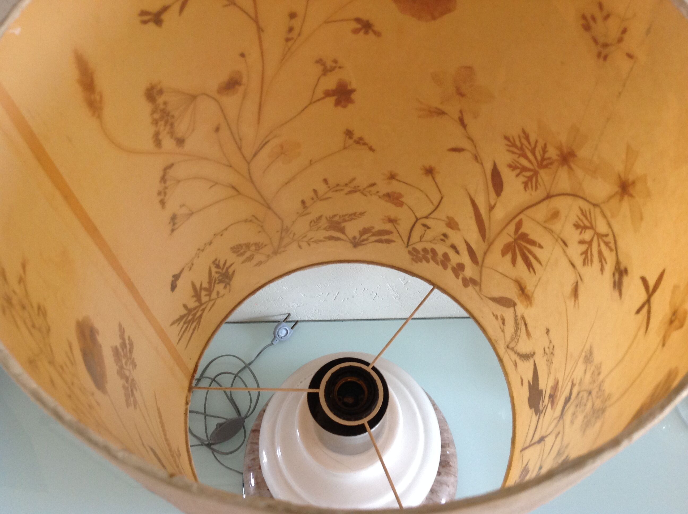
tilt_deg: -61.5
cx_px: 344
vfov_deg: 40.6
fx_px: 695
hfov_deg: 52.7
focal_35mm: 35
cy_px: 257
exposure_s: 1/15
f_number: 2.4
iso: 125
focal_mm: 4.28
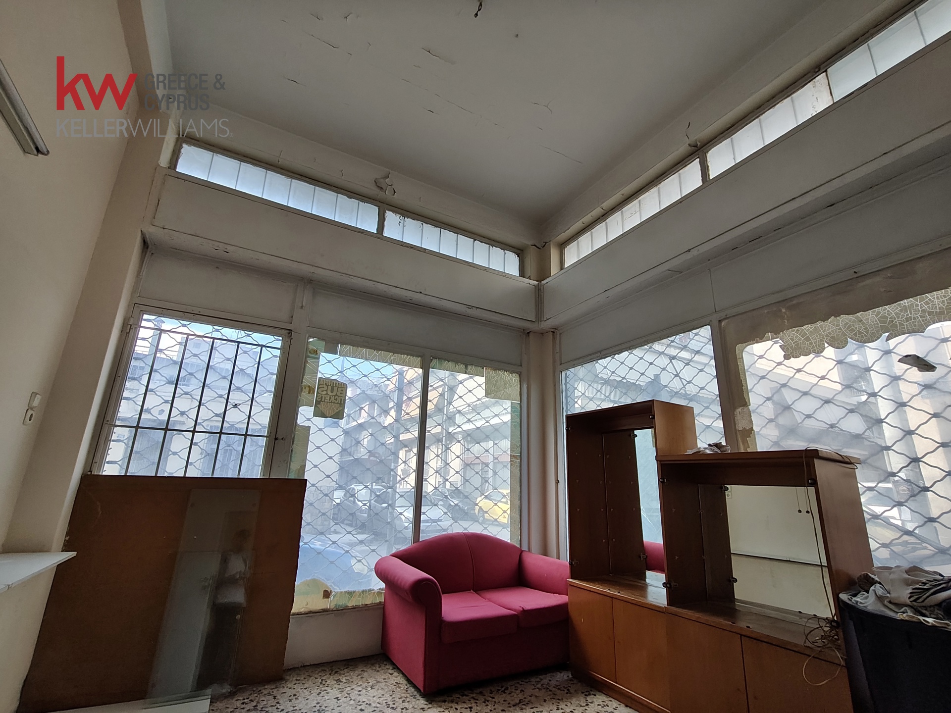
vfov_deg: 81.7
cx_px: 476
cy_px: 356
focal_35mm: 15
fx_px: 412
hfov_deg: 98.2
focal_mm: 1.67
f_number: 2.2
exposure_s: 1/100
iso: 50
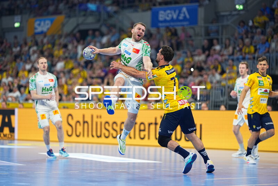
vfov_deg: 10.2
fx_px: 1042
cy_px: 93
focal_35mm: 135
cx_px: 139
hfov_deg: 15.2
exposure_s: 1/1600
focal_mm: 135
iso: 1000
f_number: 1.8
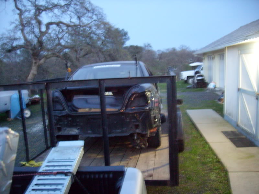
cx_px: 130
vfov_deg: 40.7
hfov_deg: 52.6
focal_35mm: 35
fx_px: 262
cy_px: 97
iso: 200
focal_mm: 5.8
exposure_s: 1/1.43
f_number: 2.8
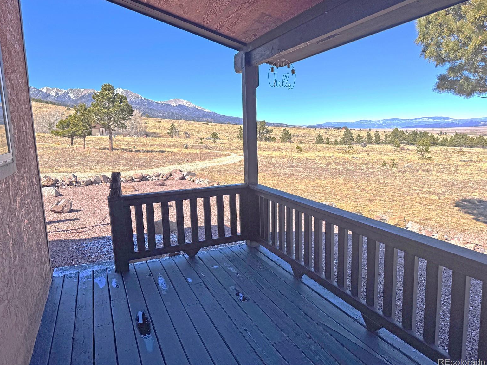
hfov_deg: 69.4
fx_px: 352
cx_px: 236
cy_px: 179
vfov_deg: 54.9
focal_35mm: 25
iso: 80
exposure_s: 1/4608
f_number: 1.78
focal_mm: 6.76
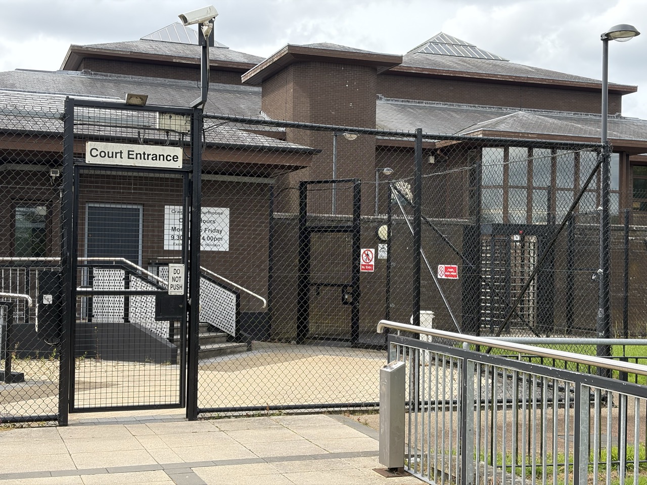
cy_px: 242
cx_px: 324
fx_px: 972
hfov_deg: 36.8
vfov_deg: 28.0
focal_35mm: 52
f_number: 1.6
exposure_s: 1/1957
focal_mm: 5.96
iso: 50
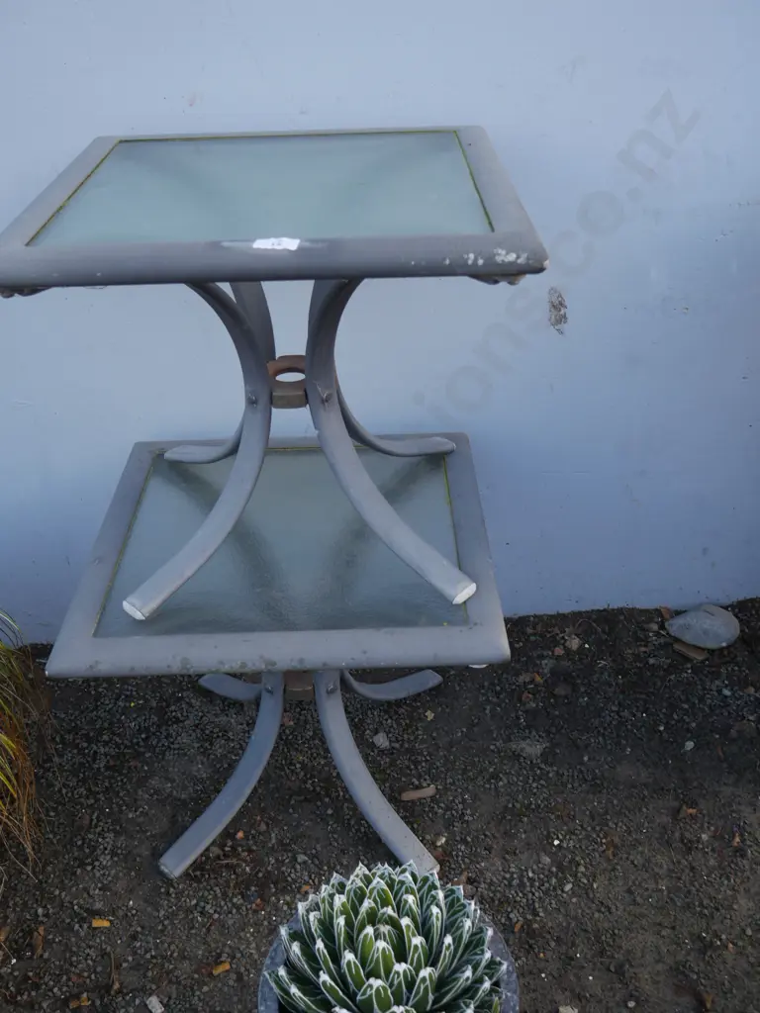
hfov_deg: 41.8
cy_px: 506
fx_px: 995
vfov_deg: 54.0
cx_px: 380
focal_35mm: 34
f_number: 4
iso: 200
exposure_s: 1/100
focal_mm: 17
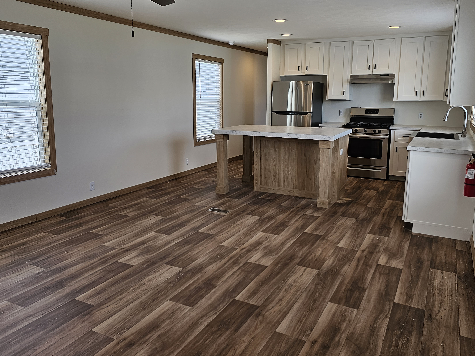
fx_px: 384
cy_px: 147
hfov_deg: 63.4
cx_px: 254
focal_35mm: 28
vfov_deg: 49.5
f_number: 1.7
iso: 40
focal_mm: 6.3
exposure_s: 1/120
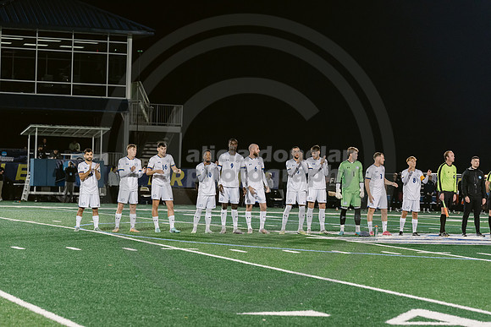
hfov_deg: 17.6
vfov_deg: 11.8
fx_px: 1582
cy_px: 164
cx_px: 246
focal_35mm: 116
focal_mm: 116
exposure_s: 1/320
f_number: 4.5
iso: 2500
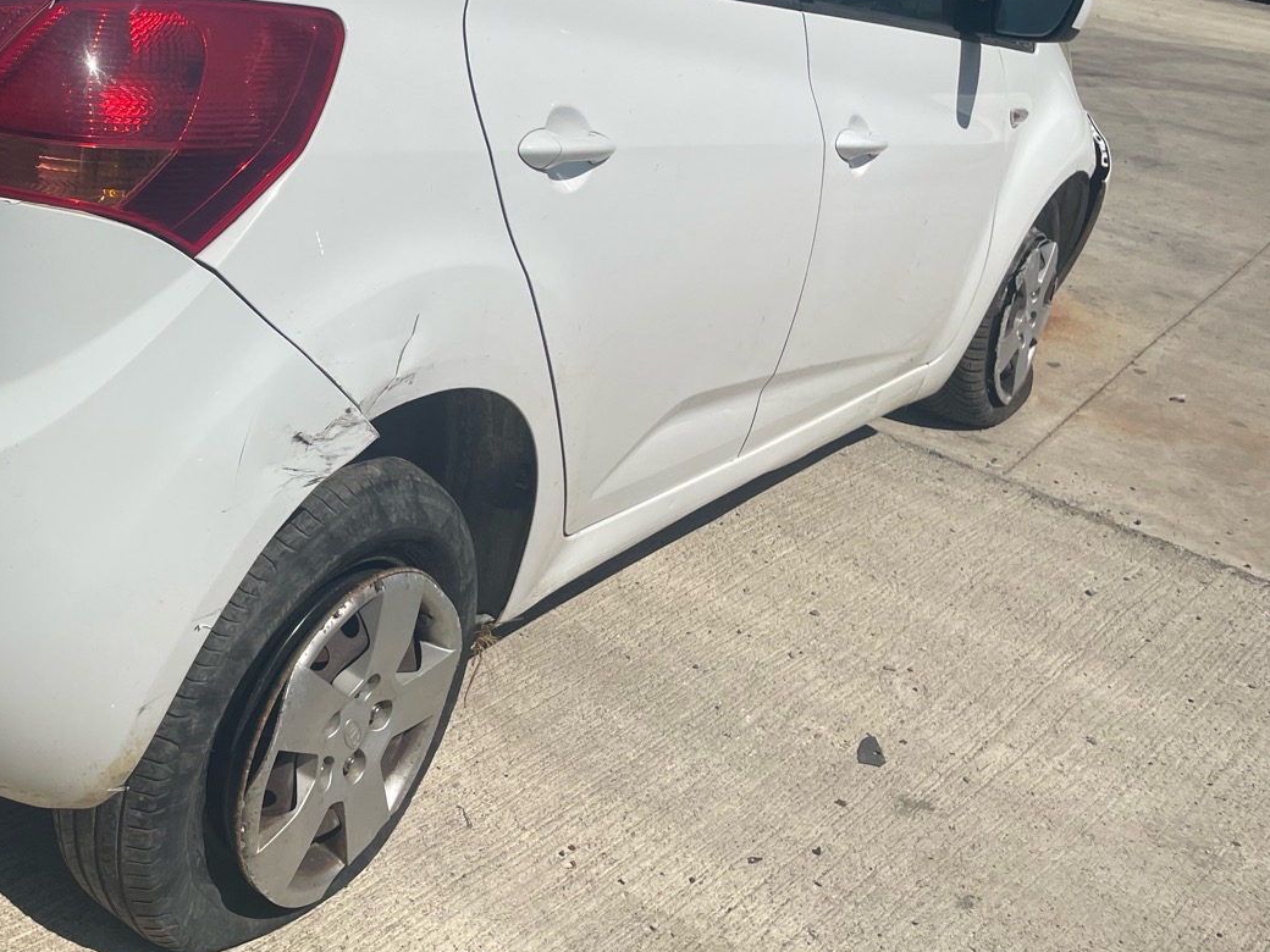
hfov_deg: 39.6
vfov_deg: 31.5
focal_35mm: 45
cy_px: 225
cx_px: 173
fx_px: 1651
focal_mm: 4.2
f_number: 1.6
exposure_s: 1/9091
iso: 32
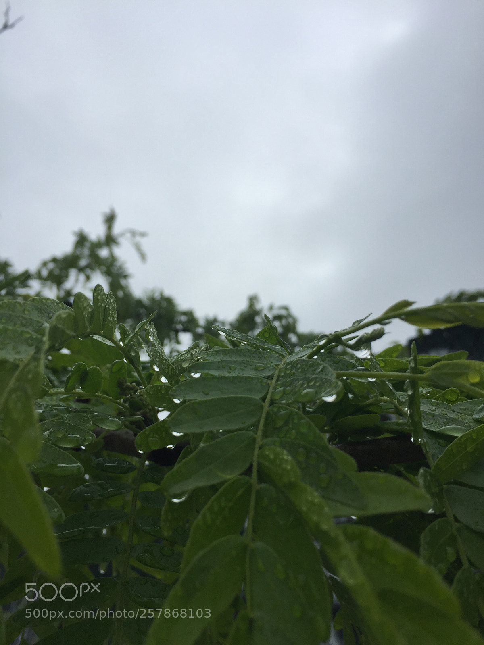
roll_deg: +8.1
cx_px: 242
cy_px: 322
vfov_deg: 61.7
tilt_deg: +35.3
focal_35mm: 29
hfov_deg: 48.2
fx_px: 541
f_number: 2.2
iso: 32
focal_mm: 4.15
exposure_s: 1/1522
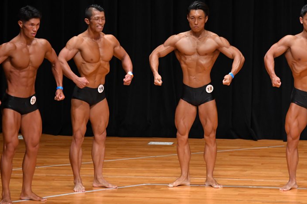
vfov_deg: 4.6
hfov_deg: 6.9
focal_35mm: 297
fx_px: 2531
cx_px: 159
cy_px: 94
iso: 4000
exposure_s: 1/400
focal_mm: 180
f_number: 5.6
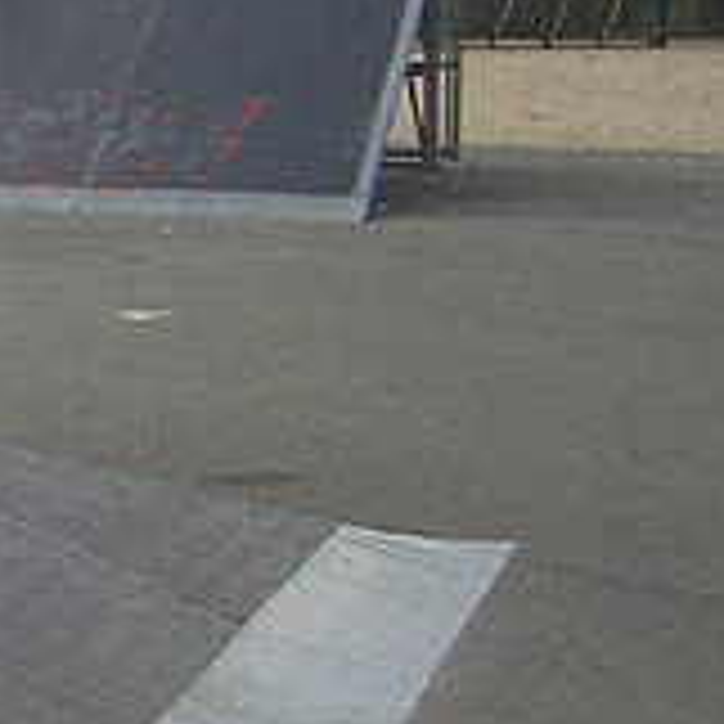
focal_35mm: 154
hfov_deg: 9.9
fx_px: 3644
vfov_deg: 11.3
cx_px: -1052
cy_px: 360
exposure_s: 1/640
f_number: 2.6
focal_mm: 5.8
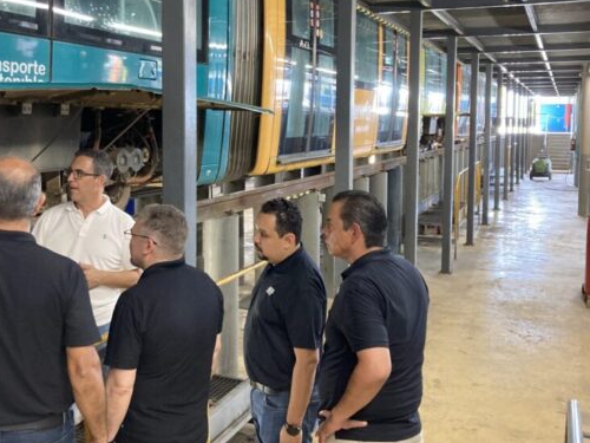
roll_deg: +0.1
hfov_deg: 47.7
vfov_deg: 36.6
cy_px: 162
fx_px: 665
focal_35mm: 39
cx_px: 245
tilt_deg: -2.8
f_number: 1.8
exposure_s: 1/33
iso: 250
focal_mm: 3.99
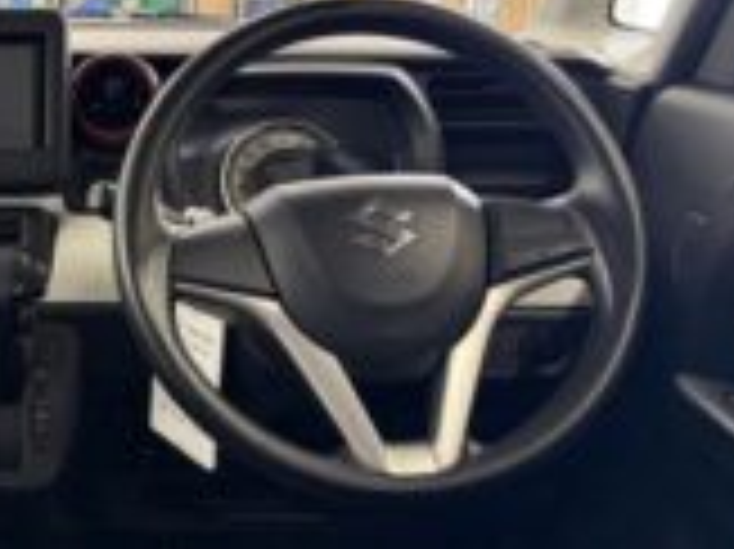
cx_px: 9
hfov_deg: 31.9
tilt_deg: -16.6
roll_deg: +0.0
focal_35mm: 56
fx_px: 1187
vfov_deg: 26.1
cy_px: 263
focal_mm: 5.96
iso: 200
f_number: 1.6
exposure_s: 1/50
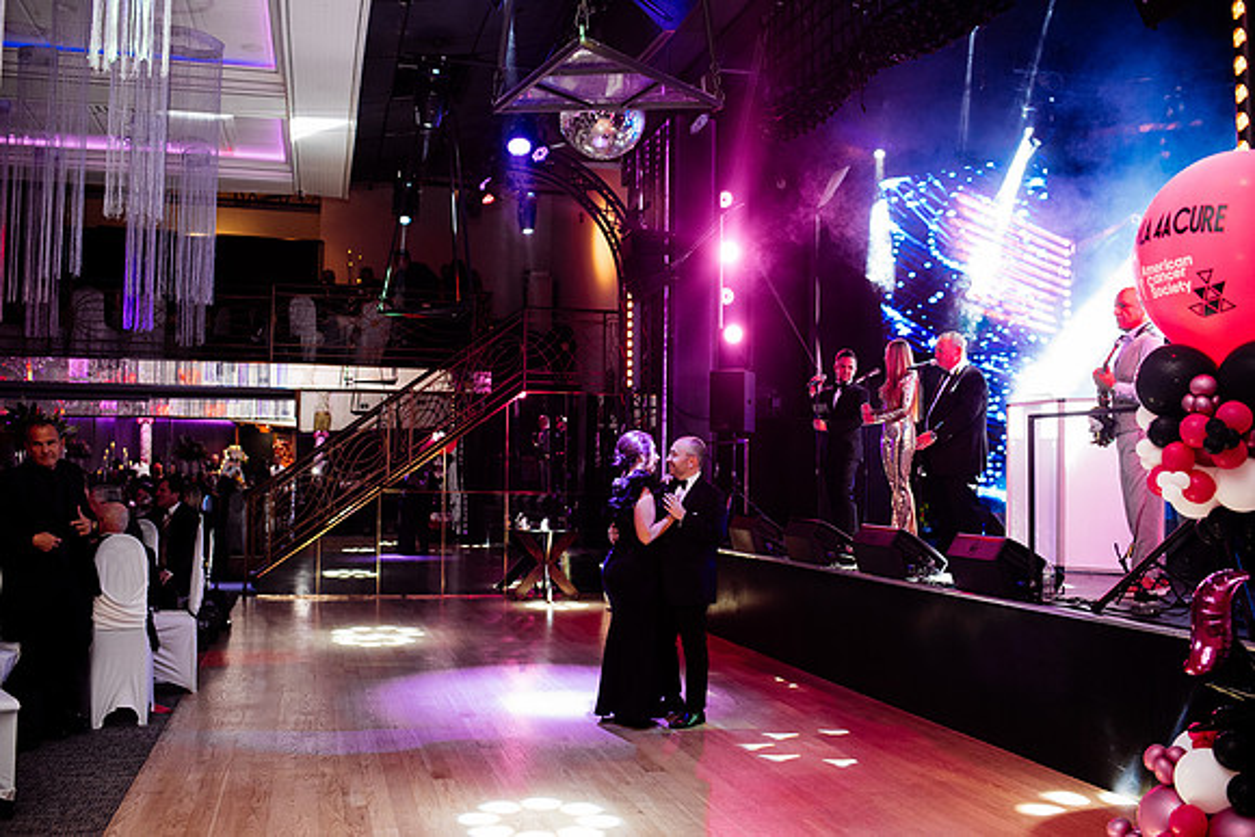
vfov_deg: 37.9
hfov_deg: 54.4
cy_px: 418
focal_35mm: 35
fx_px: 1220
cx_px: 628
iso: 2000
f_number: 3.2
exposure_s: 1/200
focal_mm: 35
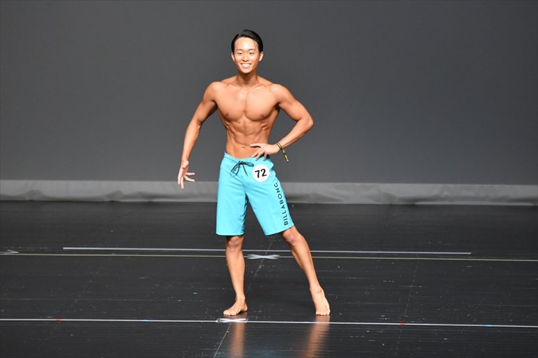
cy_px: 179
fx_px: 4705
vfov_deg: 4.4
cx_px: 269
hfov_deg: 6.5
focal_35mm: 315
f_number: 5.6
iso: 3200
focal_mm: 210
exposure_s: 1/400
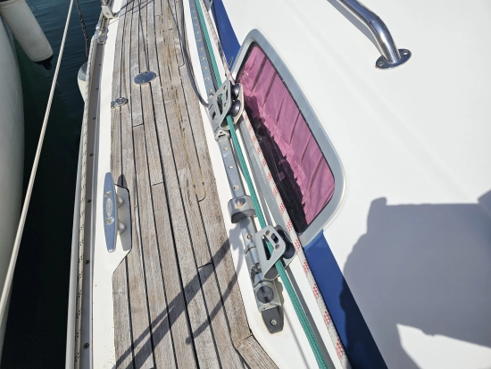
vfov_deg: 58.9
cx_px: 246
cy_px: 184
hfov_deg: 73.9
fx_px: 326
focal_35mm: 23
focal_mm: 6.3
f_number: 1.7
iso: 10
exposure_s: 1/2365
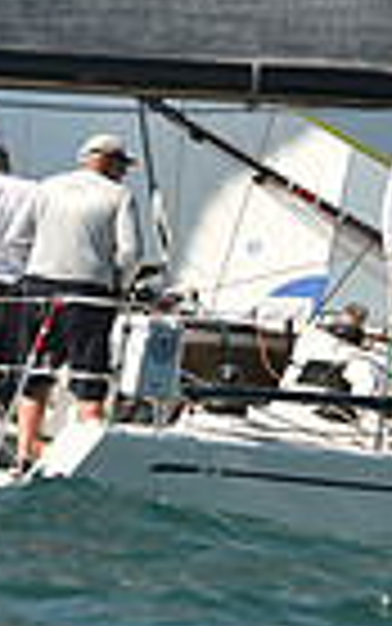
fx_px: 21140
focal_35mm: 1238
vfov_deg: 1.7
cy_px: 52
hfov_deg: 1.1
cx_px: 153
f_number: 5
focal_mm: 290
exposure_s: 1/1600
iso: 250
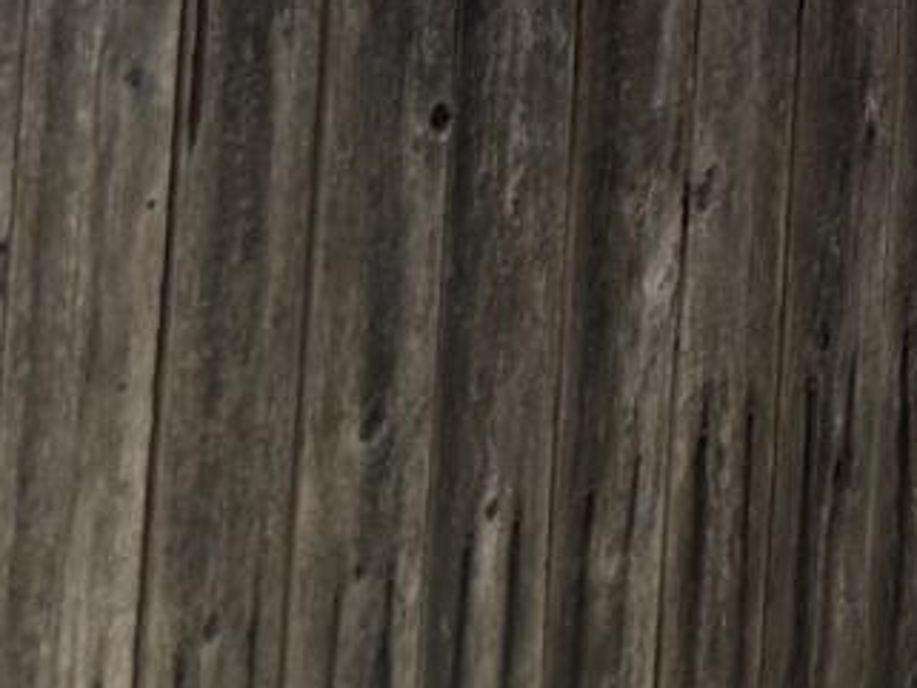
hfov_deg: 10.8
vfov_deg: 8.2
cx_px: 2280
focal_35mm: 153
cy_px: -1430
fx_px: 4055
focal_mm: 6.76
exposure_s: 1/5319
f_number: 1.78
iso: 80
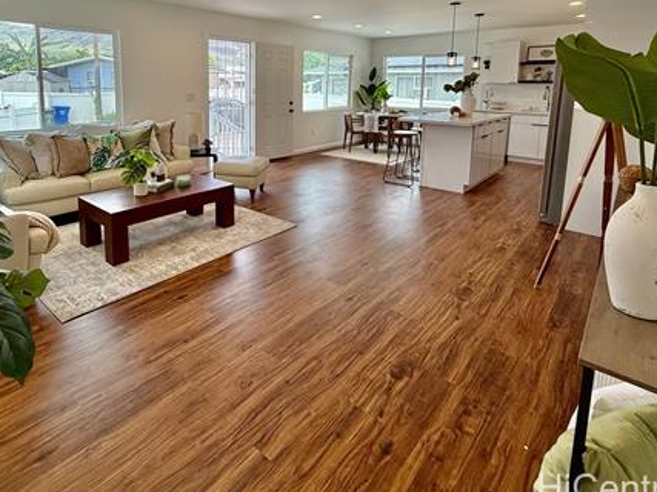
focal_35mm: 21
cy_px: 134
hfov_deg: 78.3
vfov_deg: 60.5
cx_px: 272
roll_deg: -0.9
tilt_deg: -7.2
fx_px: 398
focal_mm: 2.22
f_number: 2.2
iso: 64
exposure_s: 1/265
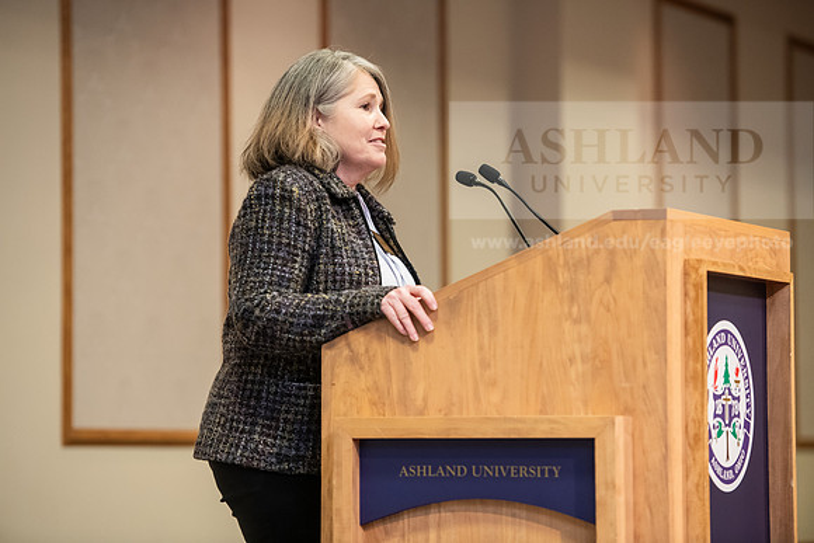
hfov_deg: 15.2
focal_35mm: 135
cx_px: 407
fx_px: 3053
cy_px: 272
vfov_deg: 10.2
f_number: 3.2
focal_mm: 135
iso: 2000
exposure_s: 1/200
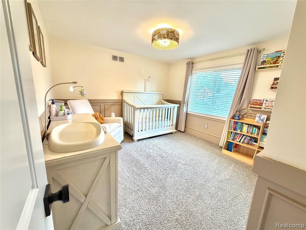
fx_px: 124
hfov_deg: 102.1
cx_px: 153
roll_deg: -1.8
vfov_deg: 85.7
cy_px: 115
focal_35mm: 14
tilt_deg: -10.9
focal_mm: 2.22
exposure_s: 1/60
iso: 320
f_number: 2.2
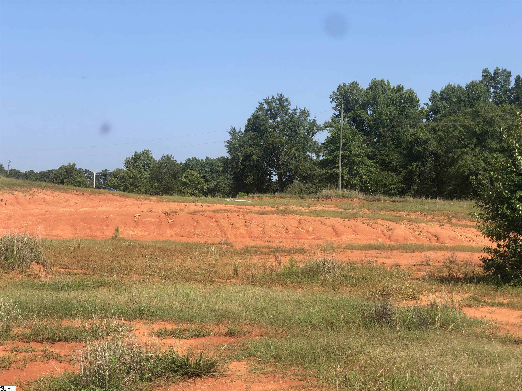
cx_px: 261
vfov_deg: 28.0
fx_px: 784
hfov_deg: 36.8
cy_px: 196
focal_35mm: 52
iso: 16
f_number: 2.4
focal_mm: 6
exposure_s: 1/813
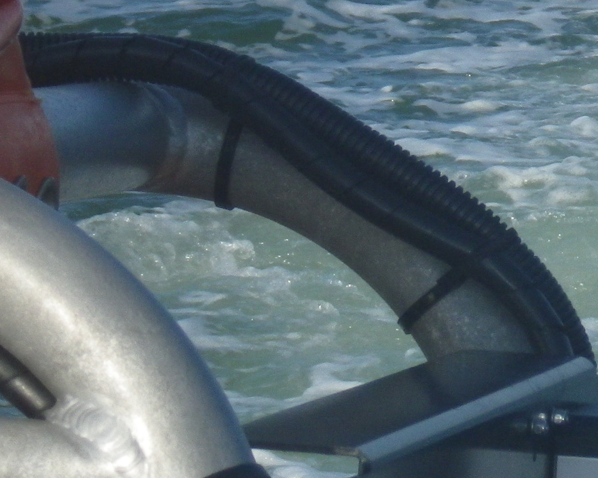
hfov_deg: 5.2
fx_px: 6512
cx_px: 708
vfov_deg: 4.2
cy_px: -50
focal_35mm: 368
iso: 100
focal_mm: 20.6
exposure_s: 1/400
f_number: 6.3
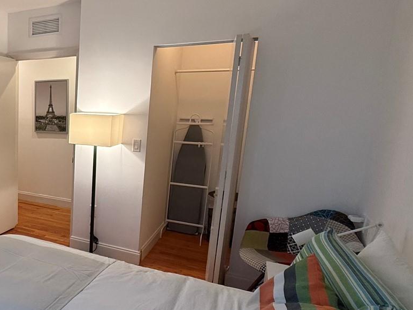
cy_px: 176
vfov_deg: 48.1
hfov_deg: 53.7
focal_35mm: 29
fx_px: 346
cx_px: 40
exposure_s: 1/120
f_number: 2.2
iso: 250
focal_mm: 2.22
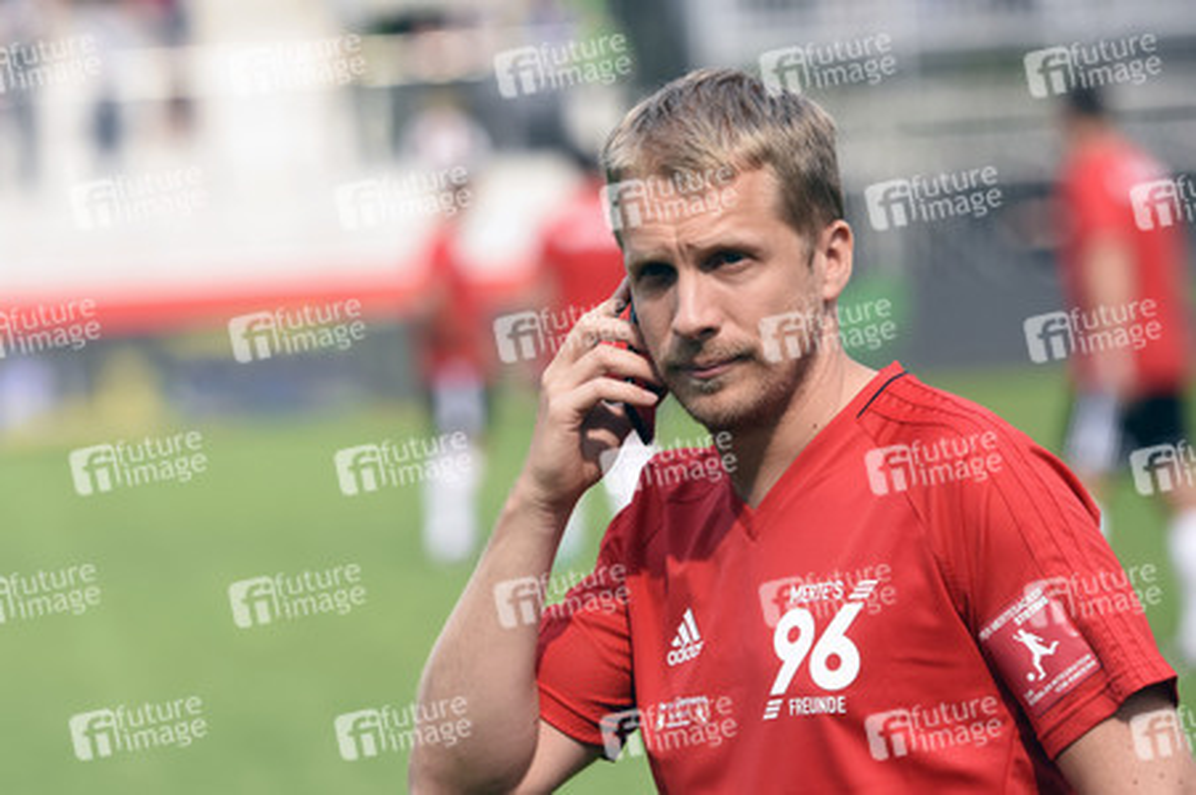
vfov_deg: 6.1
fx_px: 7469
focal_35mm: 225
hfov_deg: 9.2
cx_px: 598
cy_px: 398
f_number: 3.5
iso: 800
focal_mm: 150
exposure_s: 1/6400
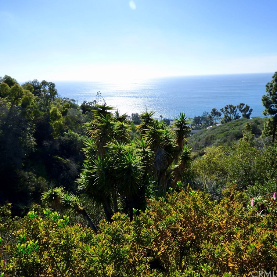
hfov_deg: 64.2
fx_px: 217
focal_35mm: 24
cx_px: 170
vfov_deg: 65.0
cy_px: 138
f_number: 3.2
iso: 160
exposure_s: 1/2000
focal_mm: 3.58
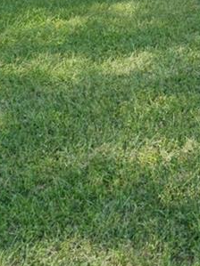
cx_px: 430
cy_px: -181
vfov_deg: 20.8
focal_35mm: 72
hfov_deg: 15.2
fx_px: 555
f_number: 5
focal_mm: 14
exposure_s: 1/200
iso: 80
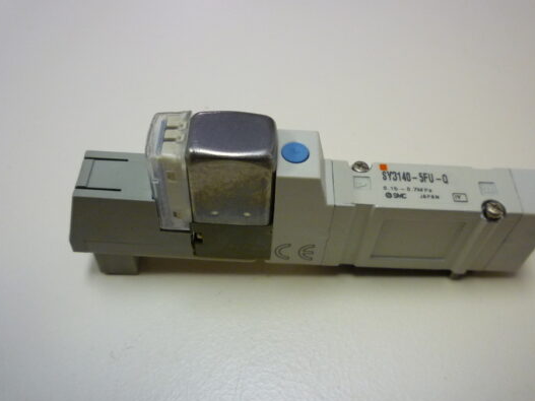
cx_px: 297
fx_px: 510
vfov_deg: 42.9
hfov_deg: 55.2
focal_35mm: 33
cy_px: 212
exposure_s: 1/30
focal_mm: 5.2
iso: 320
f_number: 3.3
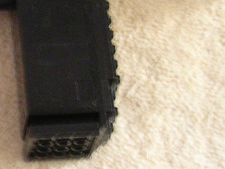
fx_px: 884
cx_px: -80
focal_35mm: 136
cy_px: 11
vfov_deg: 10.8
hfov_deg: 13.9
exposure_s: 1/3.3
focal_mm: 6.2
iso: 355
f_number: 2.9
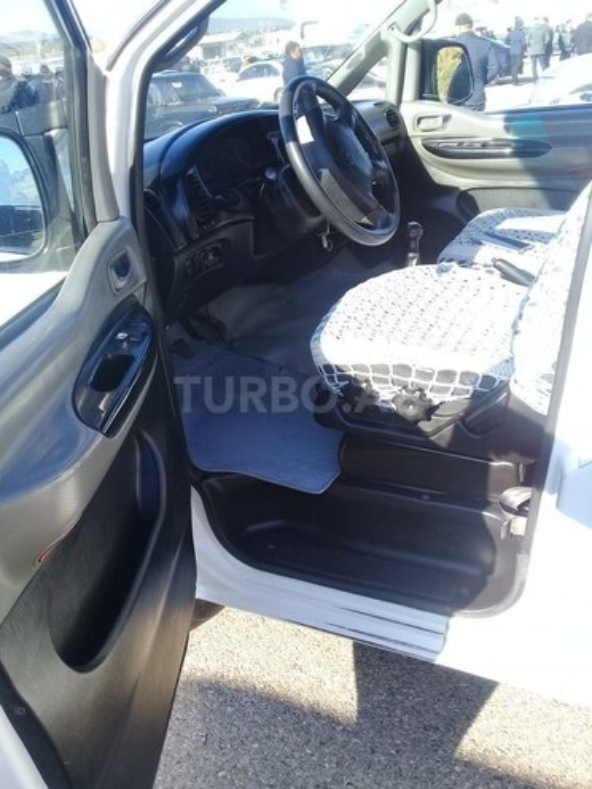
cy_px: 394
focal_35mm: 31
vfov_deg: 58.4
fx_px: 707
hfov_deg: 45.4
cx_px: 296
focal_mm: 3.3
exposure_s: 1/245
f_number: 2.2
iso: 50
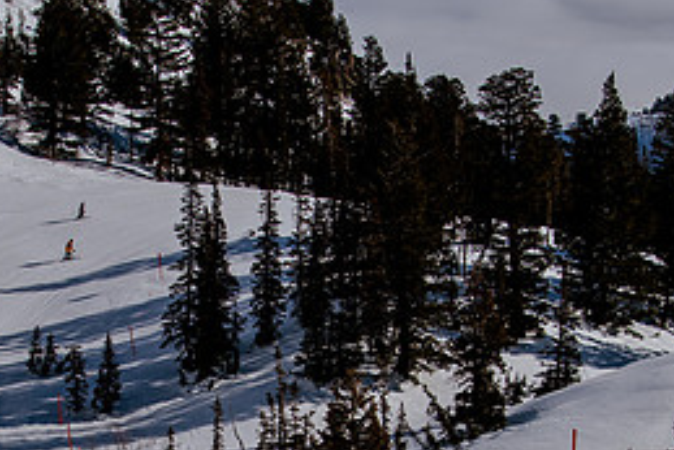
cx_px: 240
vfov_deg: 13.6
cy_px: 461
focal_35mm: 99
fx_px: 1854
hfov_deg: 20.5
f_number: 5.6
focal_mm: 28
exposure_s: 1/3200
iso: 200
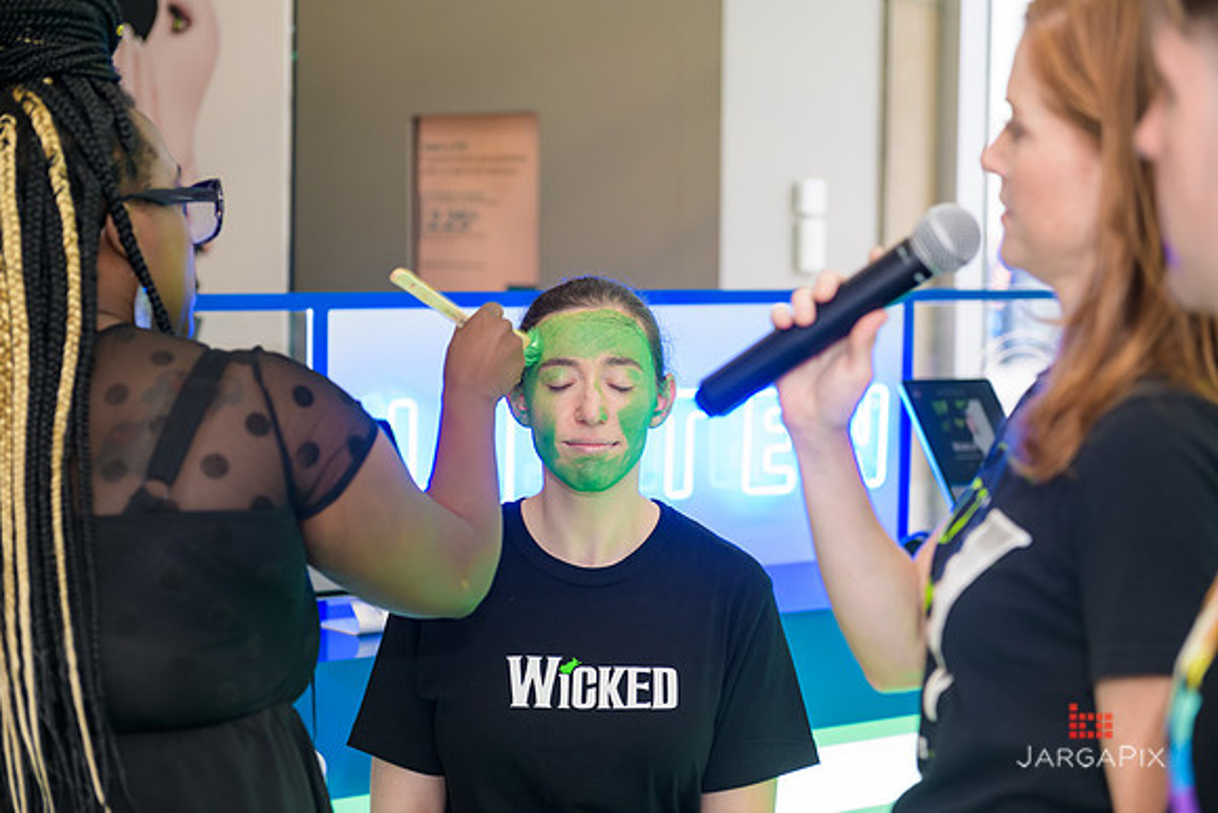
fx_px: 2369
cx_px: 609
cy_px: 406
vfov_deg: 19.5
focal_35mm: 70
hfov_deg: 28.8
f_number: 3.2
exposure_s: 1/125
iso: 400
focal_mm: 70
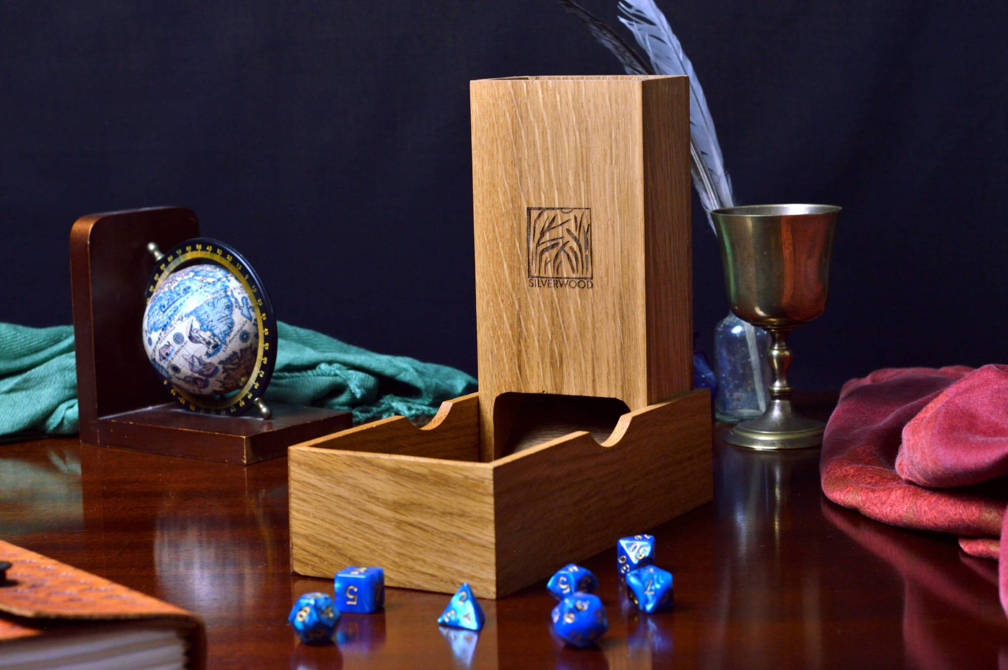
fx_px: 2098
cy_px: 335
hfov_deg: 27.0
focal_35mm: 75
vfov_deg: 18.2
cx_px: 504
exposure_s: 1/30
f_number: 7.1
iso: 400
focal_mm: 50
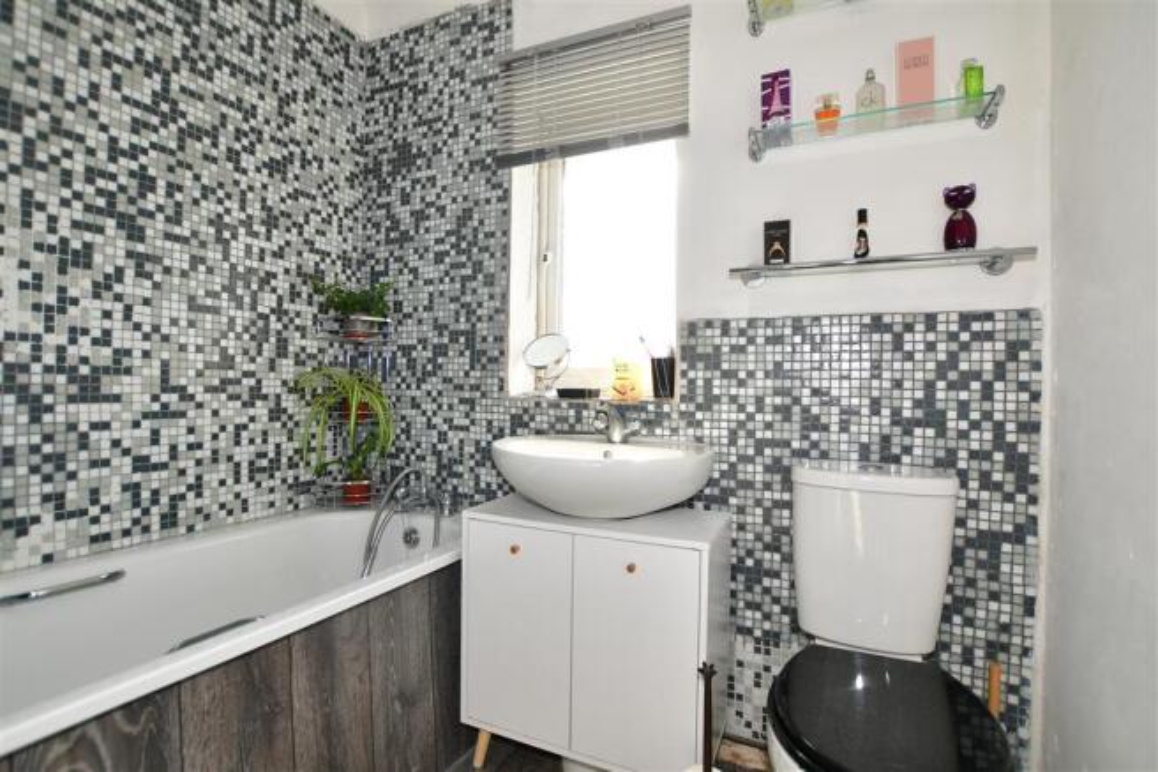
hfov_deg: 100.4
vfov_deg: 77.3
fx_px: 482
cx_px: 579
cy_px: 386
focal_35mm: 15
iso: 160
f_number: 3.5
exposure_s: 1/250
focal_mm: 10
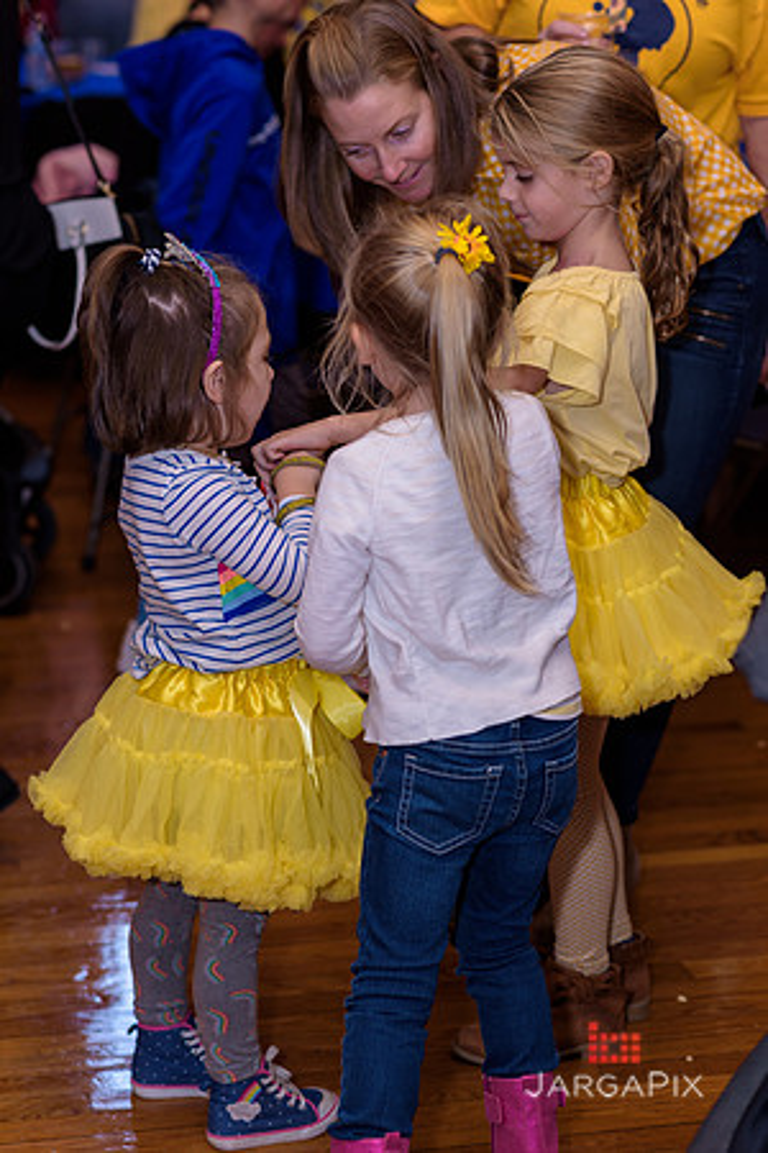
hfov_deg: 16.1
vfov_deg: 23.9
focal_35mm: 85
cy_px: 576
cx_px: 384
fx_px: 2720
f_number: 3.2
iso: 320
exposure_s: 1/160
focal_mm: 85
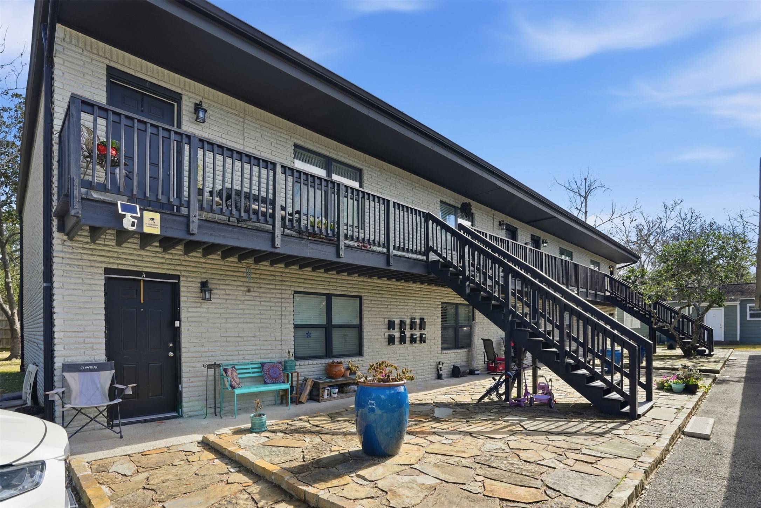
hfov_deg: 96.7
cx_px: 380
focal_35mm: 16
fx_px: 338
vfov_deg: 73.7
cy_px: 254
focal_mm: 16
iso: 200
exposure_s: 1/1250
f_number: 8
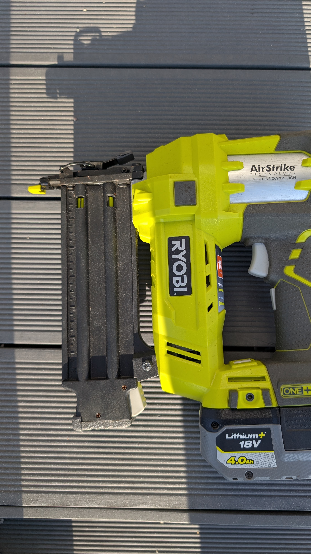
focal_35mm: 27
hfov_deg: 42.5
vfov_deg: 69.9
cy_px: 280
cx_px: 198
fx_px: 396
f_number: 1.68
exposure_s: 1/362
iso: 19
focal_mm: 6.9
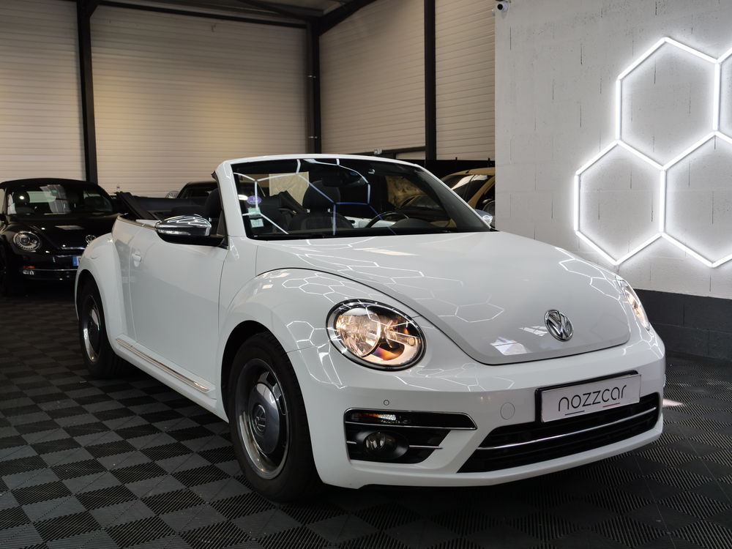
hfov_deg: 49.0
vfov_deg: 37.7
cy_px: 274
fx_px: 804
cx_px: 366
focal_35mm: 38
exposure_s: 1/60
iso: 200
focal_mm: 19
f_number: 3.9
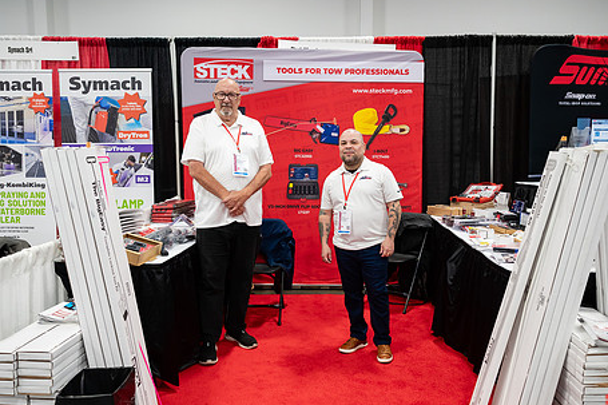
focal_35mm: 32
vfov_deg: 41.1
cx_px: 311
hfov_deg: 58.7
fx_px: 540
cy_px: 206
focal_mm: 24
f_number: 3.2
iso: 2500
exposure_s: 1/200
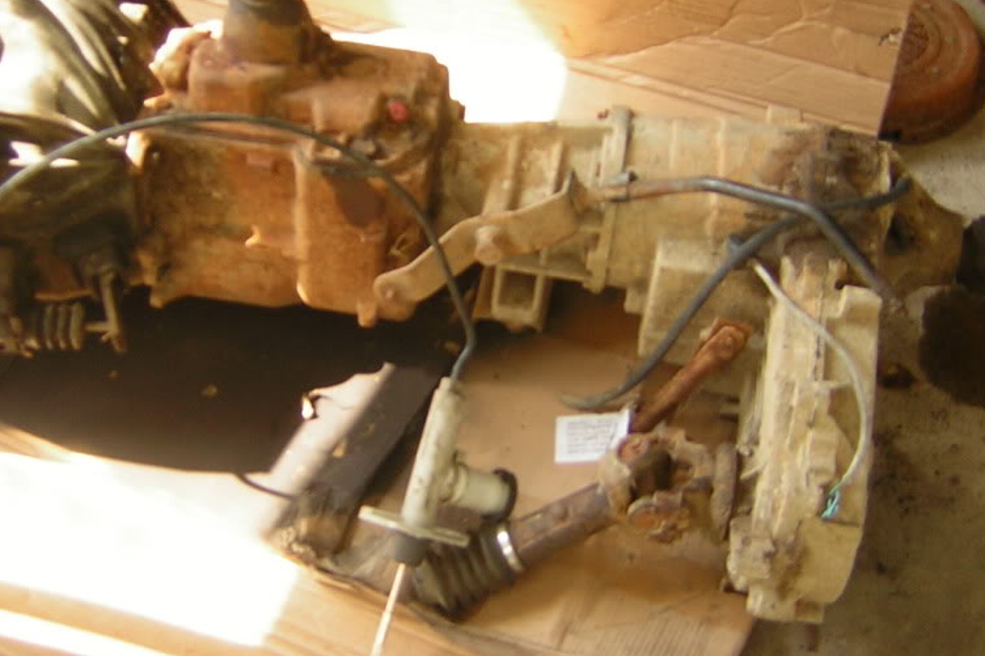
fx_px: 1395
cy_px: 276
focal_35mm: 51
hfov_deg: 38.9
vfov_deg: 26.4
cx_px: 479
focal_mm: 4.7
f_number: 2.6
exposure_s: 1/45
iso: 50
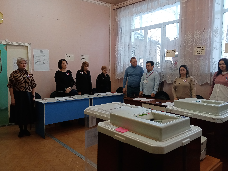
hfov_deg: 65.3
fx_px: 178
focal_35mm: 27
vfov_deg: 51.3
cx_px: 112
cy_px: 84
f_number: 1.8
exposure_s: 1/50
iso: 137
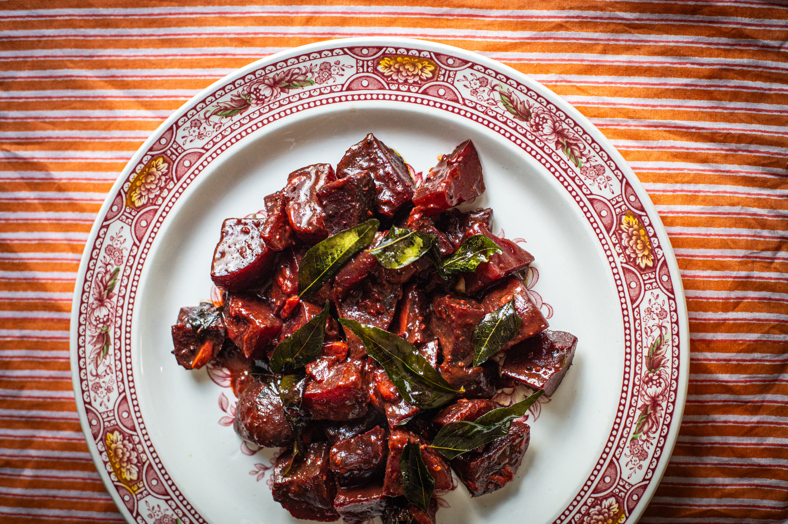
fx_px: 1094
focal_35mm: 50
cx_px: 394
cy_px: 262
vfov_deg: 27.0
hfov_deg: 39.6
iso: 640
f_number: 3.2
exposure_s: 1/500
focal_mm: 50
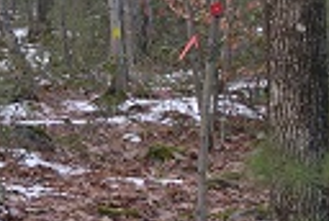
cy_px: 135
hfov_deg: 13.0
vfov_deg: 8.8
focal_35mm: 156
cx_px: 49
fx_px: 1429
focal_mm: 10.1
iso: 100
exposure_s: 1/81.3
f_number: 3.1
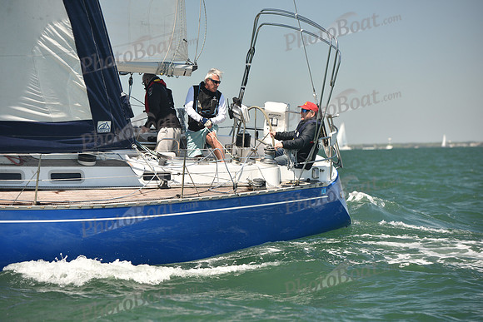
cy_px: 161
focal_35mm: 135
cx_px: 242
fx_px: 1812
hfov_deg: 15.2
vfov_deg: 10.2
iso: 250
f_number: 4.5
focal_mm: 135
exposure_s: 1/800
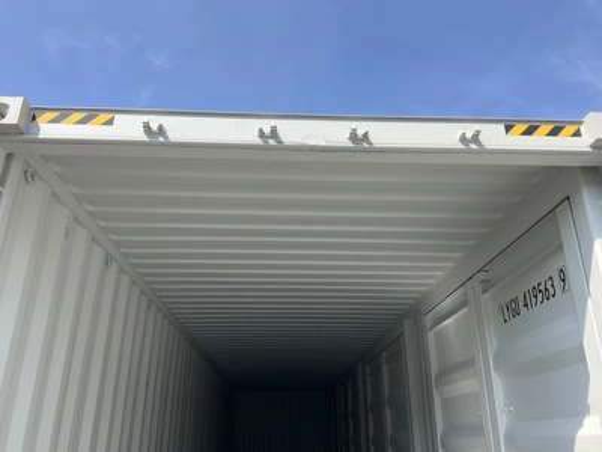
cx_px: 301
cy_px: 226
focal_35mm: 29
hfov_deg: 61.7
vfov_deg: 48.2
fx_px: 504
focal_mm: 3
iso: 25
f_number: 1.8
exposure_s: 1/770
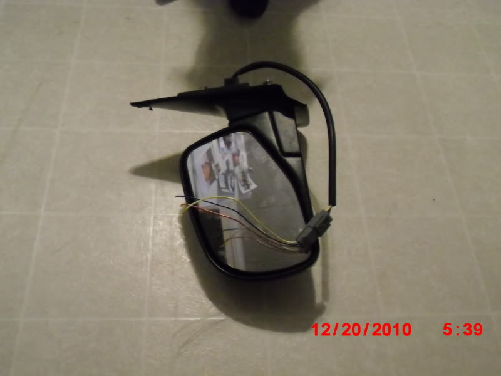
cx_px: 250
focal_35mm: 38
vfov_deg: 37.7
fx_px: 550
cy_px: 188
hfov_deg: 49.0
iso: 800
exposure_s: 1/8
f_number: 3.9
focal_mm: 6.9
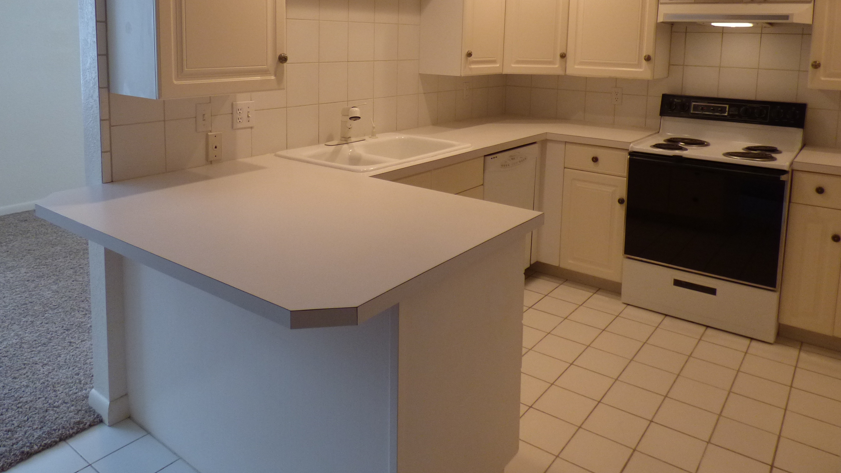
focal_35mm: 26
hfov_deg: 71.9
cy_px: 108
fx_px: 580
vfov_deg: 42.8
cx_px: 415
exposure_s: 1/60
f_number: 2.8
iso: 200
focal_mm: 3.58
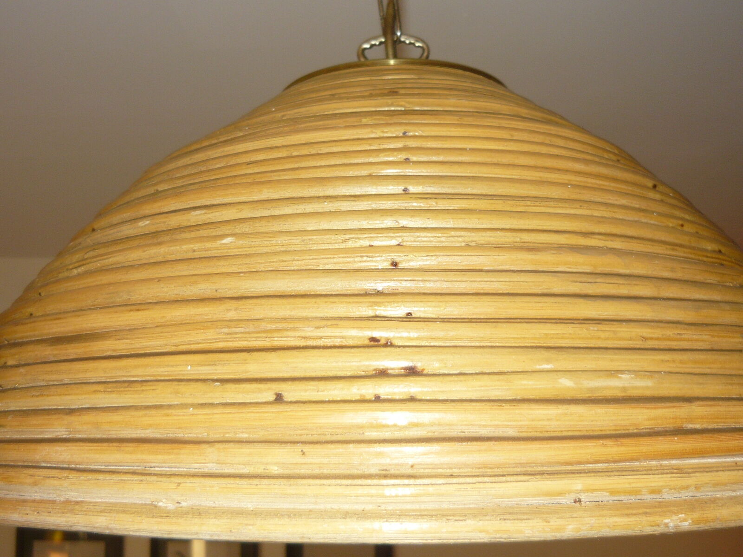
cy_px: 278
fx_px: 901
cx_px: 372
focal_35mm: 42
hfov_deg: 44.8
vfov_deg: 34.3
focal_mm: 5.5
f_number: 2.8
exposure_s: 1/30
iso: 100
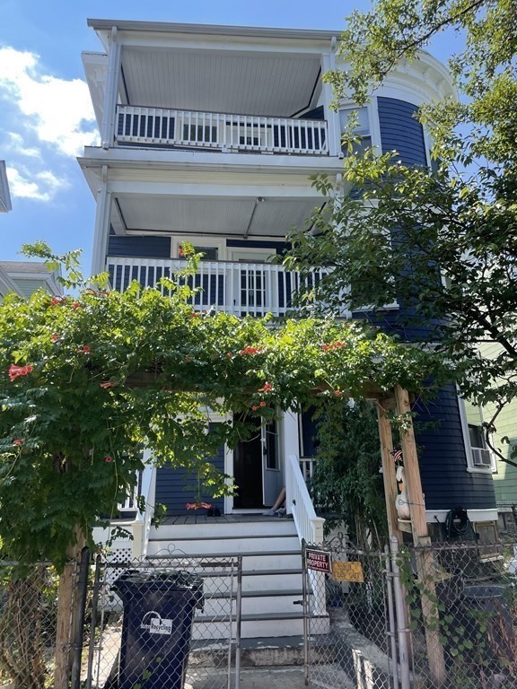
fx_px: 518
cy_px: 344
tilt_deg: +17.2
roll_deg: +1.1
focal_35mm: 26
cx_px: 258
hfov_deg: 53.1
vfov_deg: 67.3
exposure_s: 1/1062
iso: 32
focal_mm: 4.2
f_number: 1.6
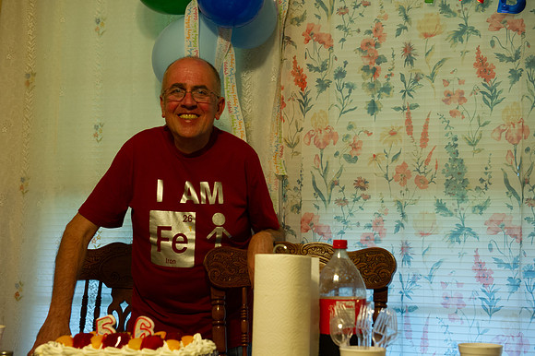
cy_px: 178
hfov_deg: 36.3
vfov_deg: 24.6
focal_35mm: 55
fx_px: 817
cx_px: 268
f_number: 5.6
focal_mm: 55
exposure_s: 1/60
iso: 2500
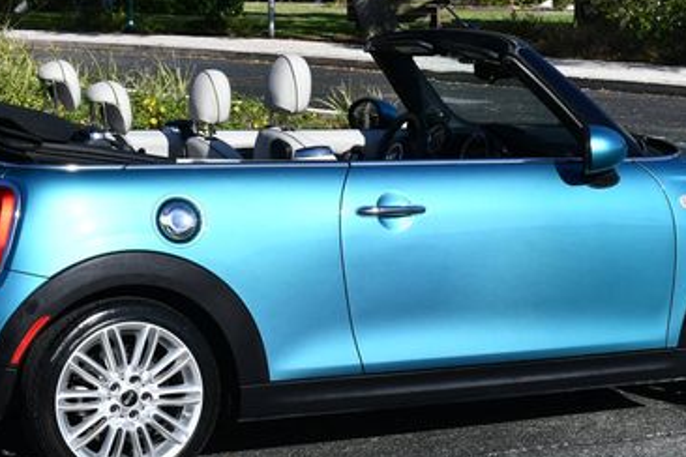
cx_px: 365
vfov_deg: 13.0
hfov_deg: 19.5
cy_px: 161
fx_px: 2001
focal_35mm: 105
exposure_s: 1/320
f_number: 9
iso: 100
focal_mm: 30
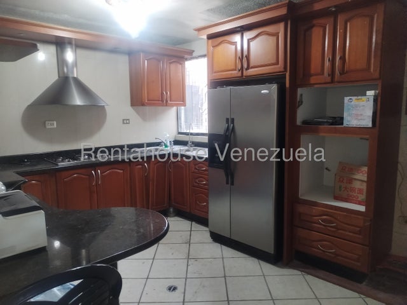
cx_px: 204
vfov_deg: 48.2
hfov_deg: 61.7
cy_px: 152
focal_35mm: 29
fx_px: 341
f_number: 1.8
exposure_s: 1/40
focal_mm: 4.75
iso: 667
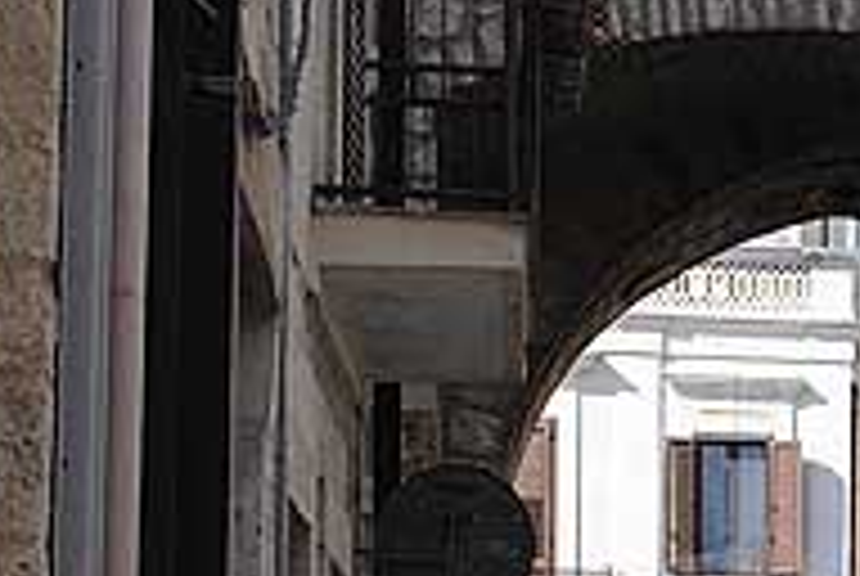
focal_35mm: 107
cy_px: 704
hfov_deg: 18.3
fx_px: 2560
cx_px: 955
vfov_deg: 12.5
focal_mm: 28
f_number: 8
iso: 100
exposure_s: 1/100
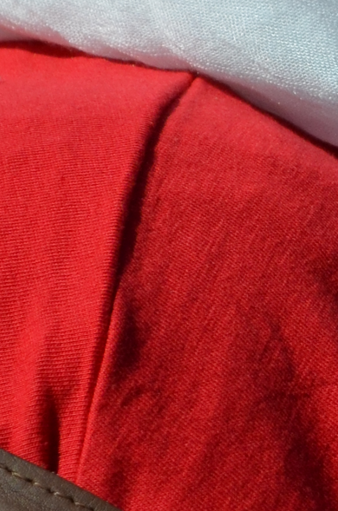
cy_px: 14
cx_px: 530
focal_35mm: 444
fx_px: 6285
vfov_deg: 4.6
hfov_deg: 3.1
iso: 360
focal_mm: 52
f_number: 8
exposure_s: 1/2000
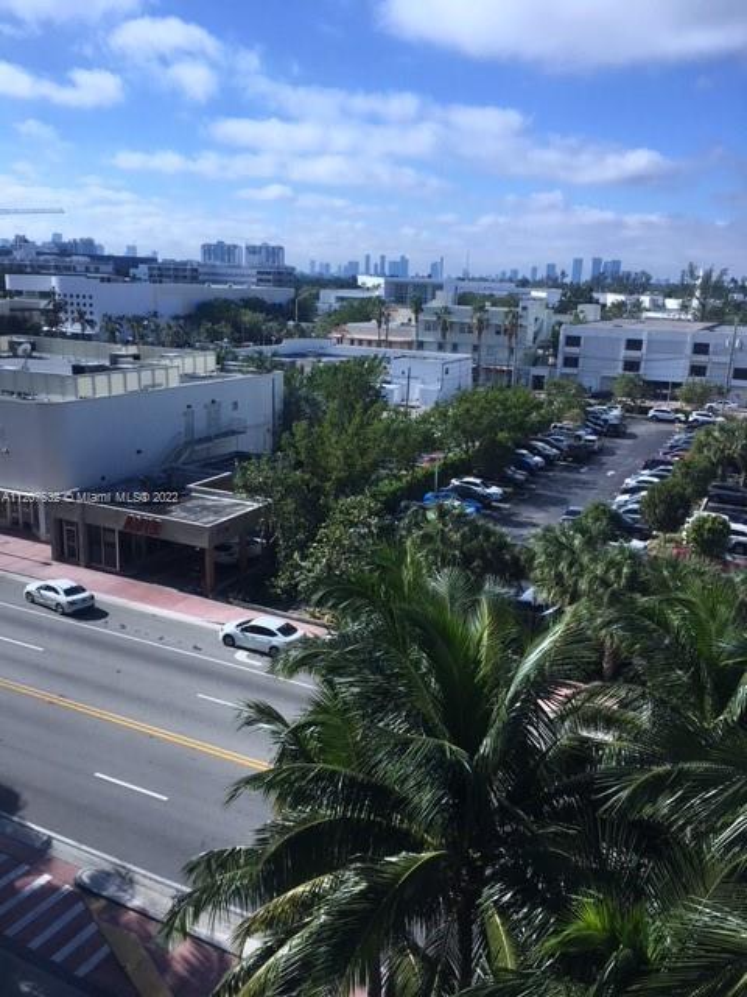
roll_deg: -2.3
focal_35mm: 29
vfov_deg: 61.7
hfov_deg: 48.2
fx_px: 834
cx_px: 374
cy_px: 498
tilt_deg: -14.8
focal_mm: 4.15
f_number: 2.2
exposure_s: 1/523
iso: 25
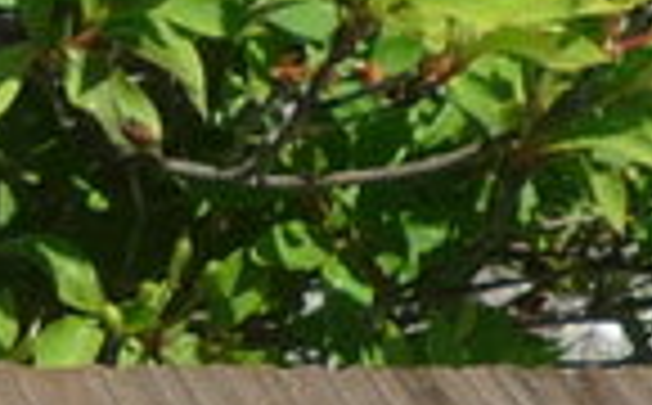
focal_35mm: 225
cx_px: -771
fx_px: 3990
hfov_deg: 8.7
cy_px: -72
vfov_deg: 5.8
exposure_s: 1/640
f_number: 4
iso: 100
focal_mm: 4.4
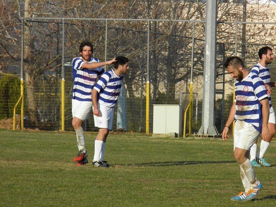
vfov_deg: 4.0
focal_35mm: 373
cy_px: 103
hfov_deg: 5.3
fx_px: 2973
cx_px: 137
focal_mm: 66.5
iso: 500
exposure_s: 1/1250
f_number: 7.9
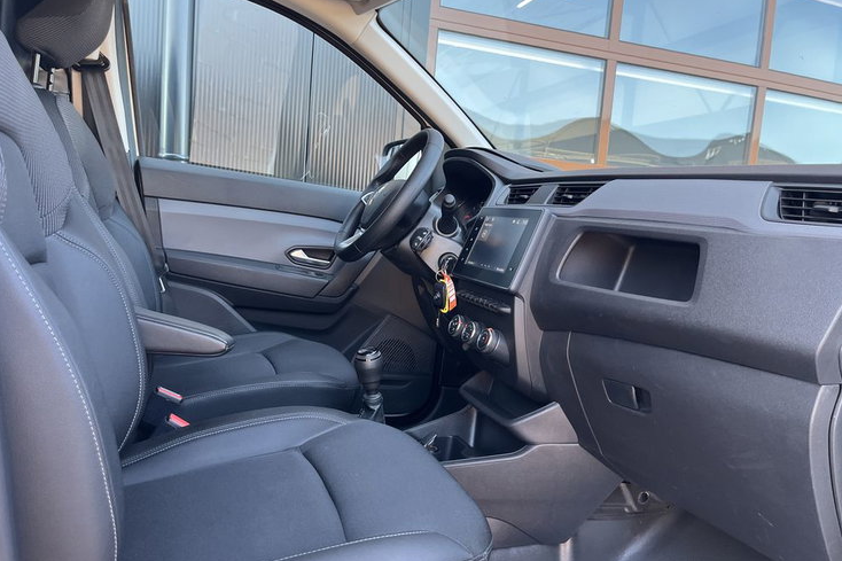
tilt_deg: -4.5
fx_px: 655
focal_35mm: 28
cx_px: 415
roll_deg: -5.1
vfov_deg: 46.3
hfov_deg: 65.5
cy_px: 304
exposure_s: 1/121
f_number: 1.6
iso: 125
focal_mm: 5.1
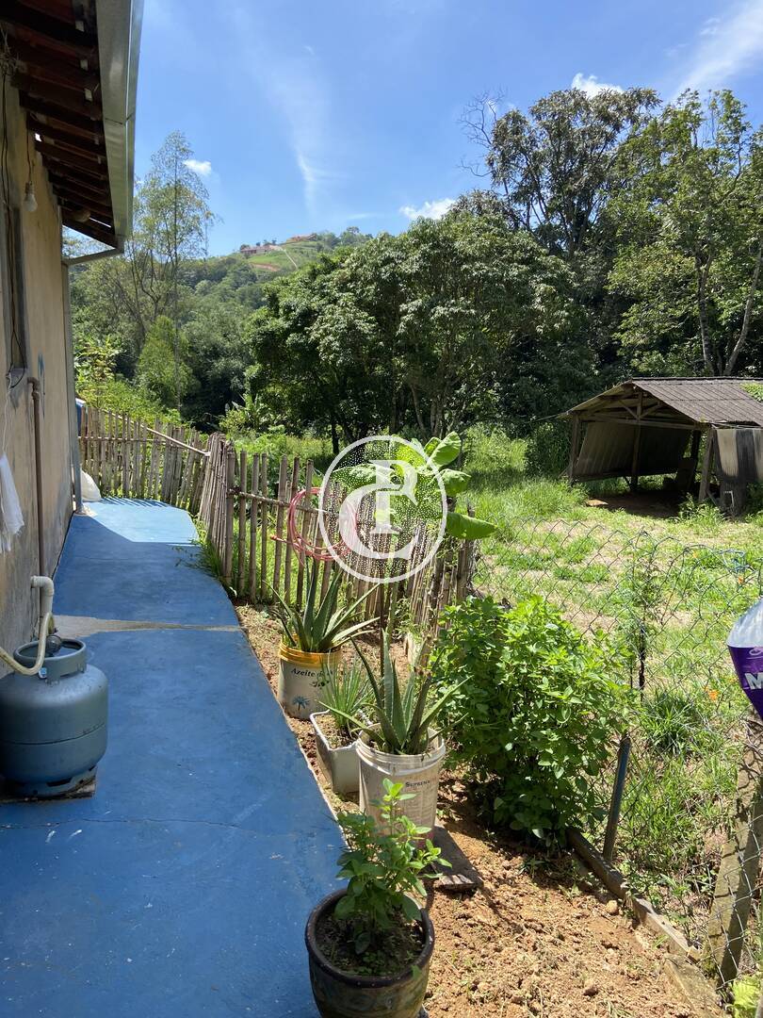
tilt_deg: -10.4
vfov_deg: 67.3
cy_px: 509
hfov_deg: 53.1
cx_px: 382
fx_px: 764
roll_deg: -3.2
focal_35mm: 26
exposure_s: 1/1218
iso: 32
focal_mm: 4.25
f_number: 1.8
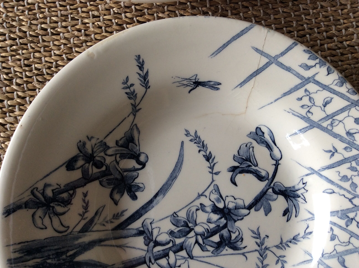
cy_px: 134
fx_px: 331
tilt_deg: -83.0
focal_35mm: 32
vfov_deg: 44.1
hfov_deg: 56.9
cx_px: 180
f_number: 2.4
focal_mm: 3.3
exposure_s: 1/25
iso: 40
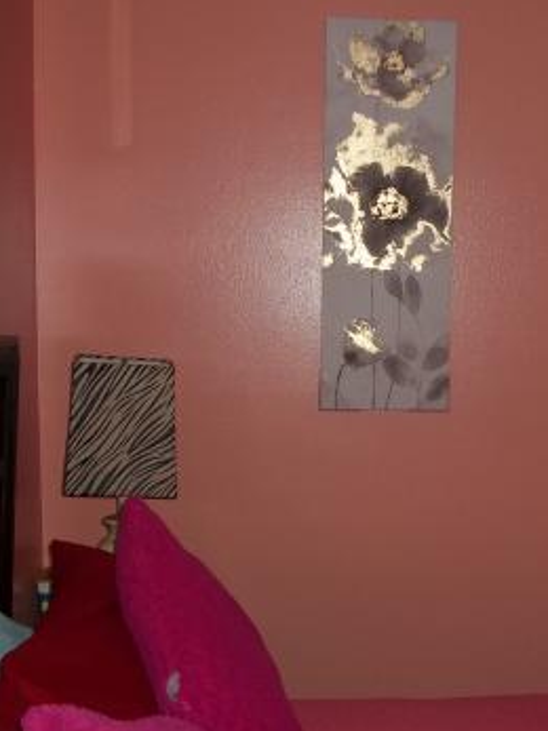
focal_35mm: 59
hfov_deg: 24.6
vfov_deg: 32.6
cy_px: 432
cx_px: 403
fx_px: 1246
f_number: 2.9
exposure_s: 1/30
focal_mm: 5.7
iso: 64
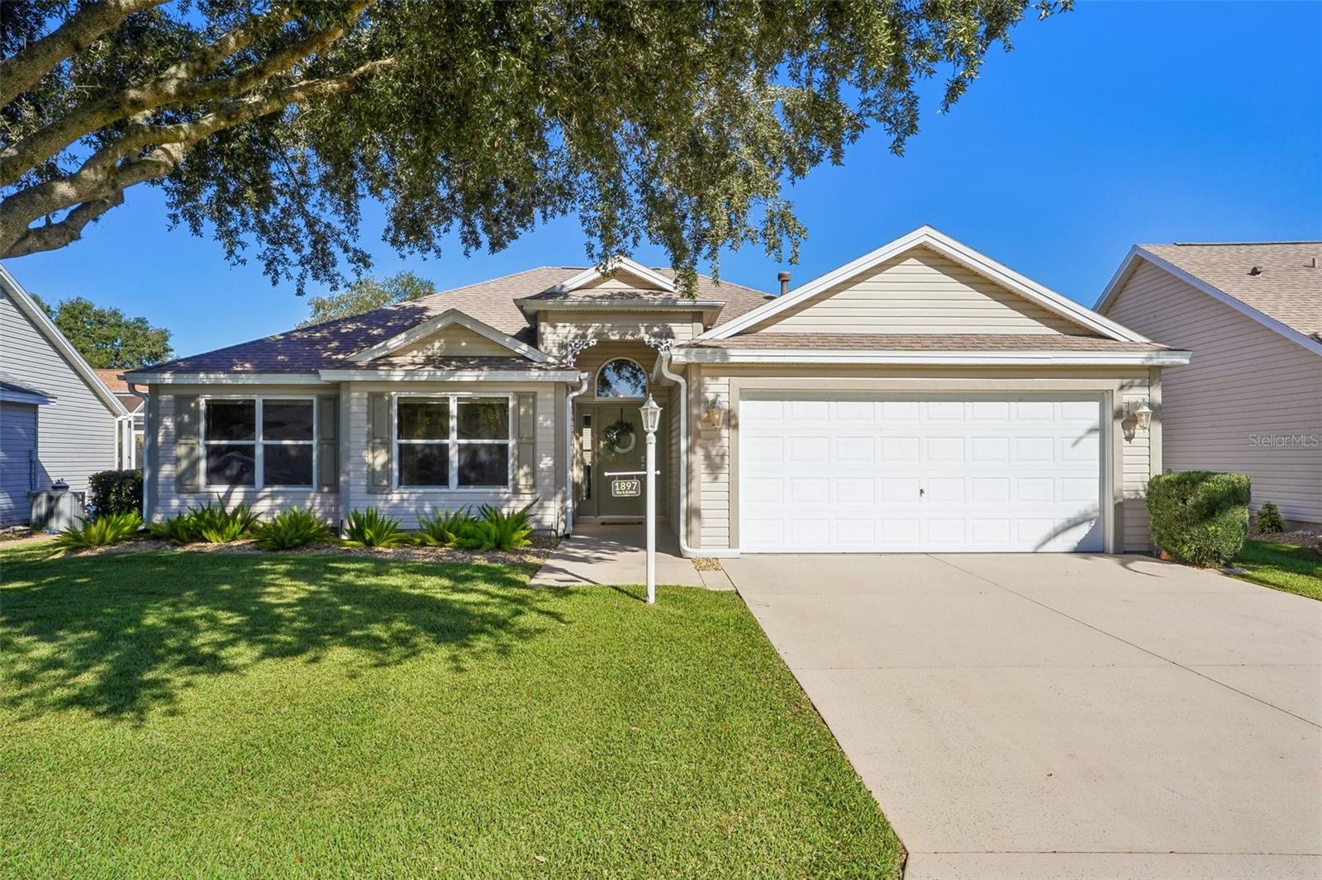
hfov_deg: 71.5
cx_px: 661
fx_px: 918
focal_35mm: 25
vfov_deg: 51.3
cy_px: 440
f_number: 22
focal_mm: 25
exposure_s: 1/50
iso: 100
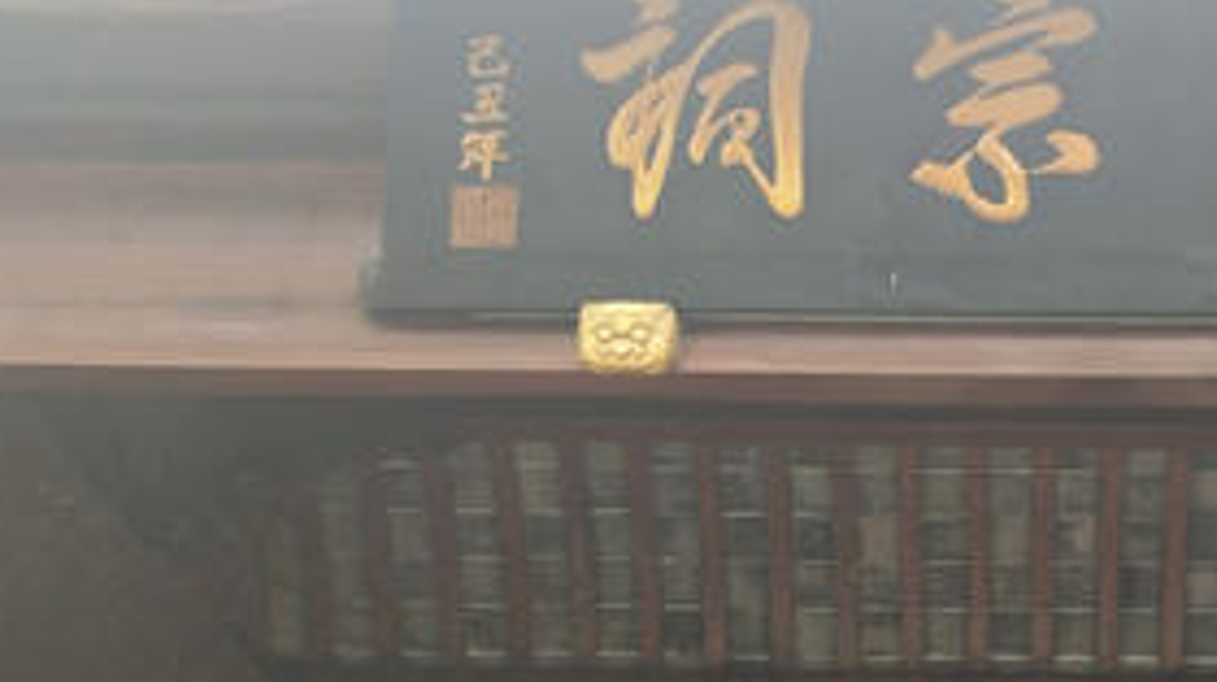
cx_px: 1037
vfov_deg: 19.0
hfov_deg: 32.1
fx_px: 2031
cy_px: 491
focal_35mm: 63
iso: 142
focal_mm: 3.95
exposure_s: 1/50
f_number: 1.8
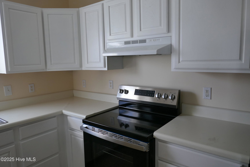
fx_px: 174
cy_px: 84
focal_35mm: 25
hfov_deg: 71.5
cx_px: 125
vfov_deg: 51.3
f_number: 2.8
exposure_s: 1/80
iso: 125
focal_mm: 9.1
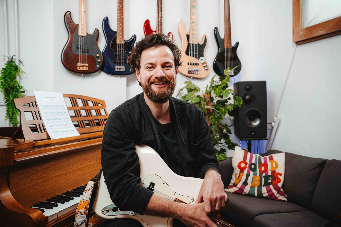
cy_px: 114
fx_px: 282
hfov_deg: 62.3
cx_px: 170
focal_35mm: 30
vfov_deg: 43.9
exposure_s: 1/160
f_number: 4.5
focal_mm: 29.8
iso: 1600
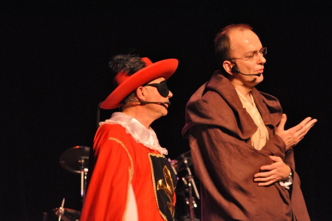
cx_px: 166
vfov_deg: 4.6
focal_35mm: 300
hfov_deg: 6.9
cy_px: 110
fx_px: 2763
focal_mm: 200
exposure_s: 1/50
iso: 3200
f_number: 6.3
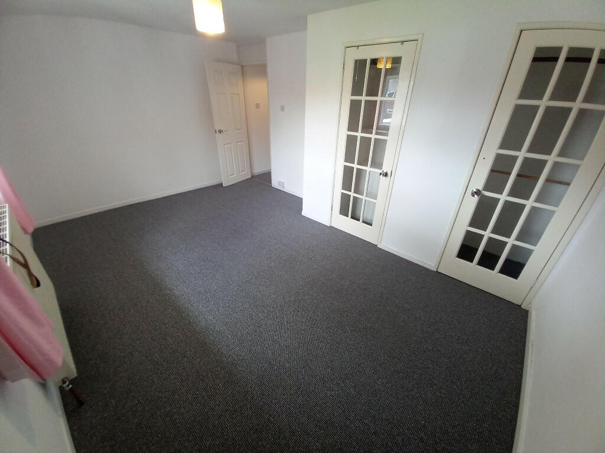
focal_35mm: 13
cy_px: 226
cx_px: 302
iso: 64
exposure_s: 1/50
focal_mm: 1.13
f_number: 2.2
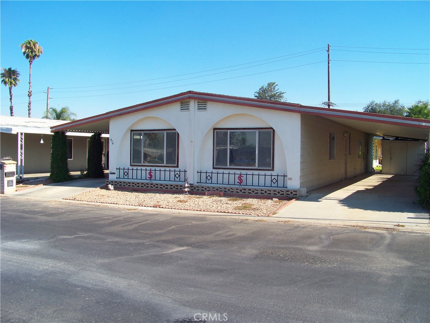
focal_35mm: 33
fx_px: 410
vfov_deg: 42.9
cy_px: 162
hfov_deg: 55.4
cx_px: 215
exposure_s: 1/400
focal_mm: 5.85
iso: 64
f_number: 3.6
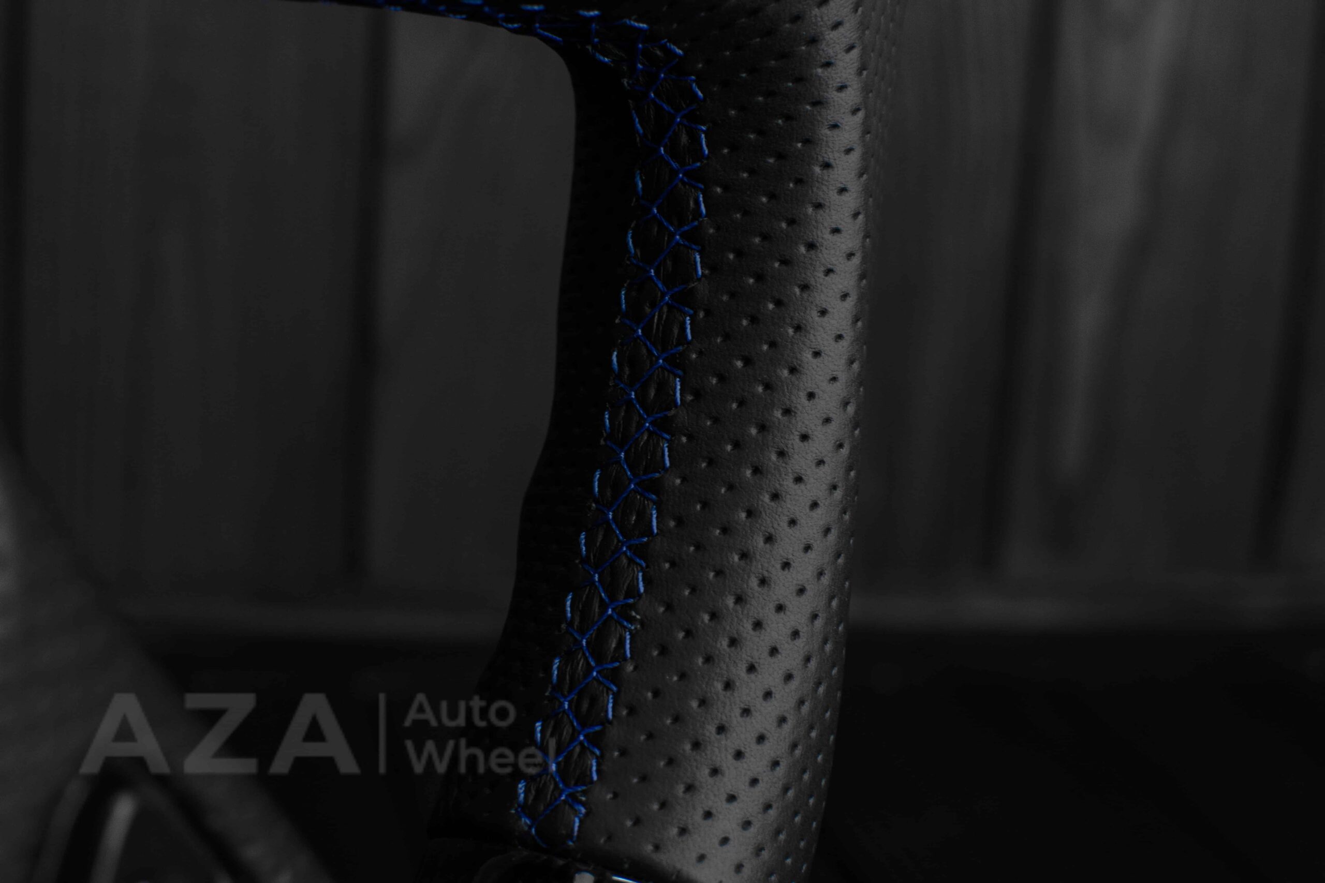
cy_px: 442
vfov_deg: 25.8
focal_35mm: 52
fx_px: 1932
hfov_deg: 37.8
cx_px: 662
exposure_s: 1/125
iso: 500
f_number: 6.3
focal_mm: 35
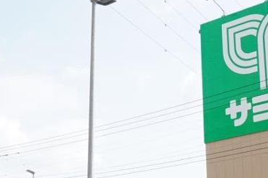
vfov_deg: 16.6
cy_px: 154
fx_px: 604
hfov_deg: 25.0
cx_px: 145
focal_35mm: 81
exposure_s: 1/2500
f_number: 11
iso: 3200
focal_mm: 21
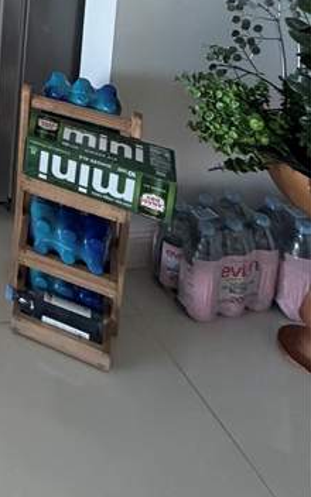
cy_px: -138
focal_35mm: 45
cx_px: -253
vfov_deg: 33.4
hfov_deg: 20.2
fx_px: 610
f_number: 2.2
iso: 250
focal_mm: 2.22
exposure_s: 1/120
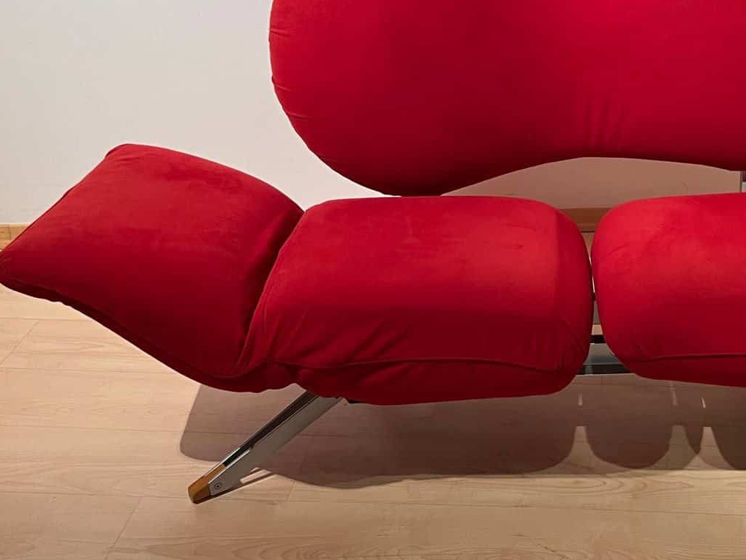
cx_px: 589
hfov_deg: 36.3
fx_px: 1099
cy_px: 244
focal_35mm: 51
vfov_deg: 28.5
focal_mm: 5.7
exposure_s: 1/50
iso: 80
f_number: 1.5
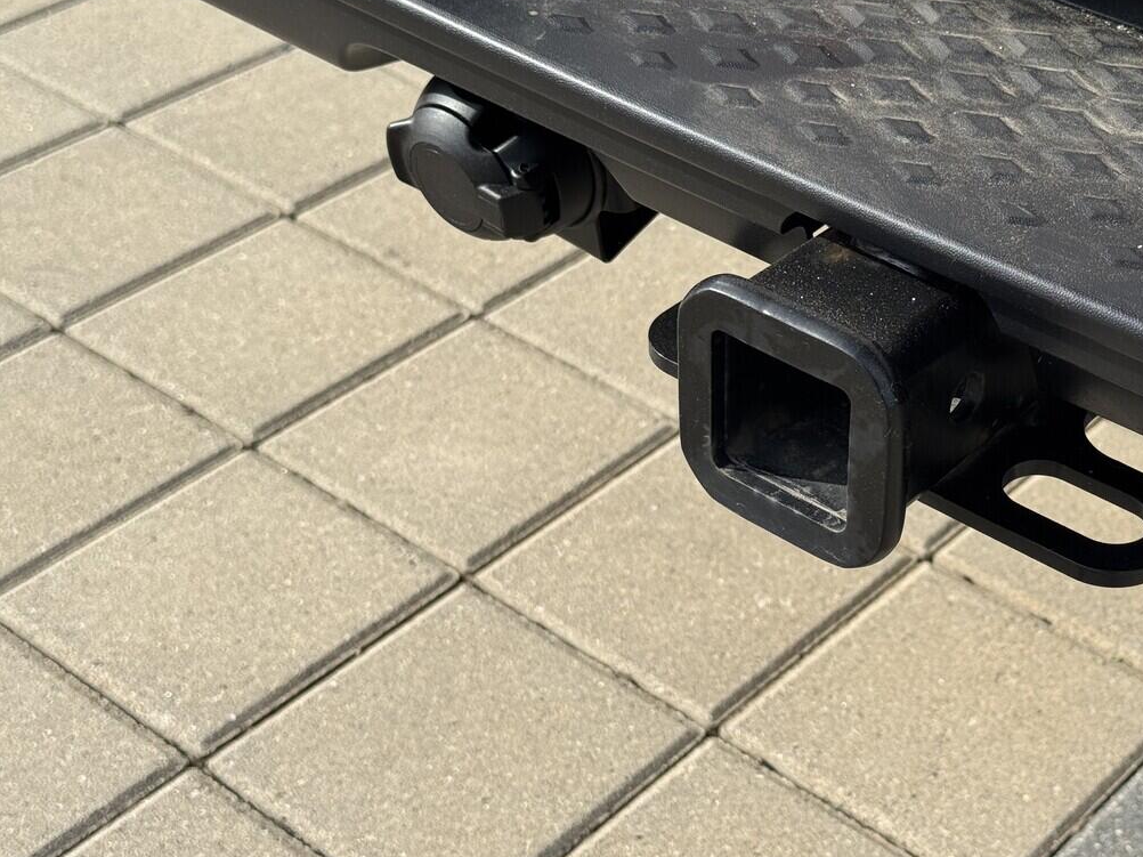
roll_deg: -2.7
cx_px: 819
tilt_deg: -34.5
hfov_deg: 27.9
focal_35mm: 69
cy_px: 369
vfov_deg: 21.3
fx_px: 2278
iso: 64
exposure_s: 1/2611
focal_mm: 6.76
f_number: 1.78
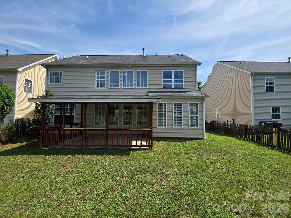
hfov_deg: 106.2
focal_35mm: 13
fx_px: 109
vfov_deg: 89.9
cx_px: 146
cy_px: 109
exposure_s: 1/2483
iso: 40
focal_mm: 2.2
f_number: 1.9
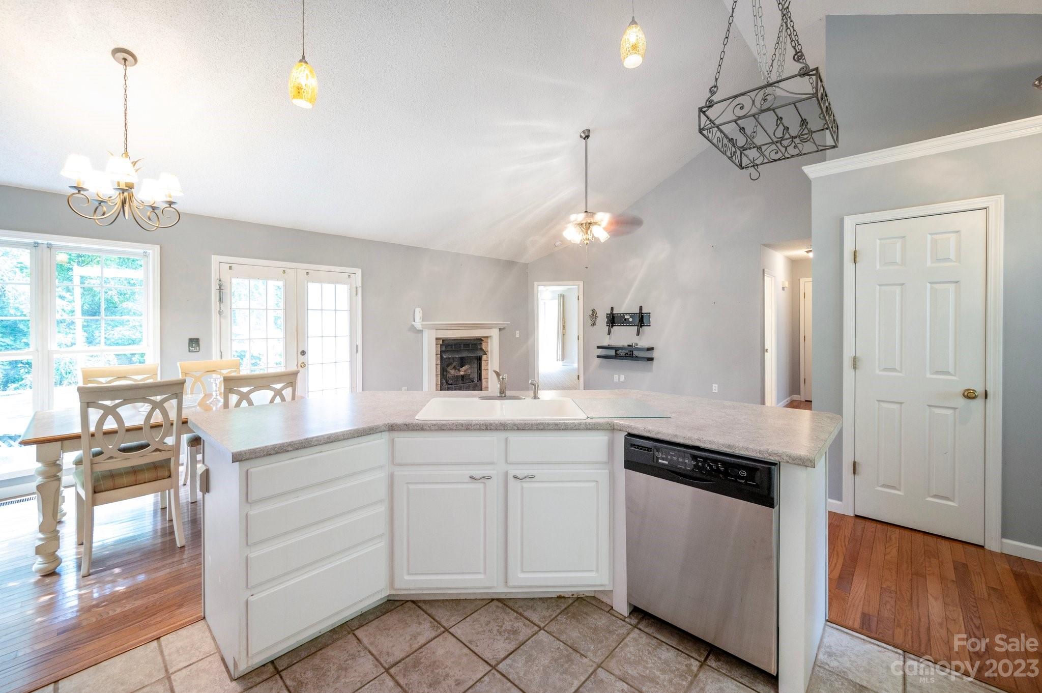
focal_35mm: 14
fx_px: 405
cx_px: 521
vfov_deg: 81.1
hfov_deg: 104.3
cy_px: 346
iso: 1600
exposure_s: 1/10
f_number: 8
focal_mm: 14
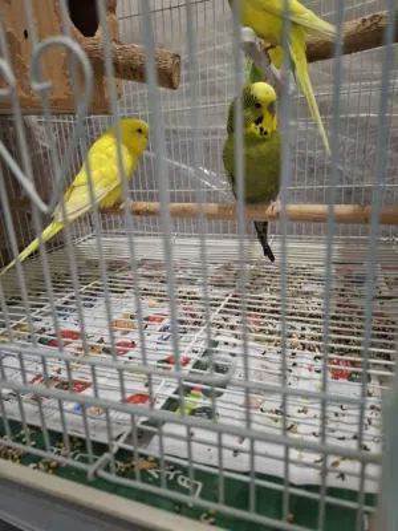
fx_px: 353
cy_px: 266
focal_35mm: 23
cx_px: 199
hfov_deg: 58.9
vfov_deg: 73.9
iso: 250
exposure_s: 1/33
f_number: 1.8
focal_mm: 5.54
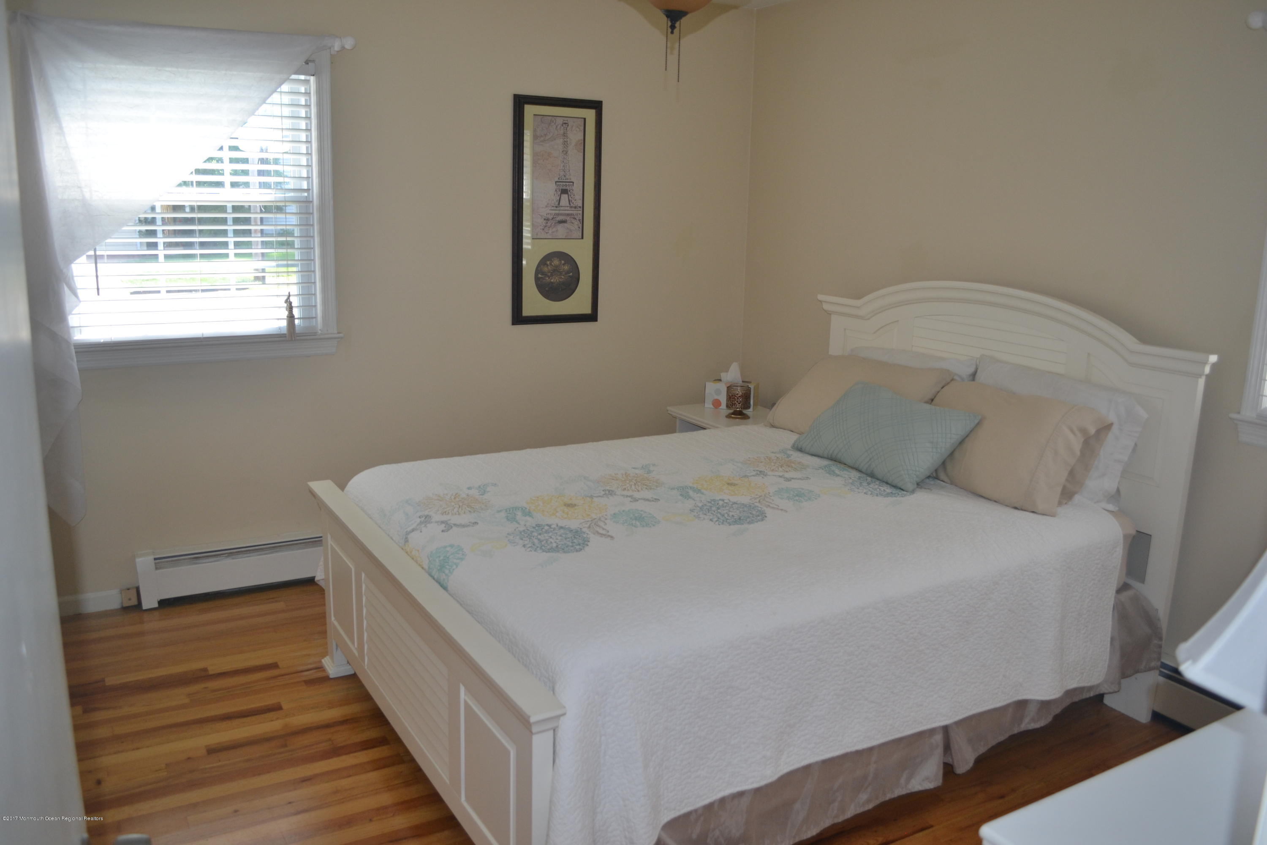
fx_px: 950
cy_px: 422
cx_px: 634
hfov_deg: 67.4
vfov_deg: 47.9
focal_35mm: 27
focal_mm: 18
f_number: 4
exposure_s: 1/125
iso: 280
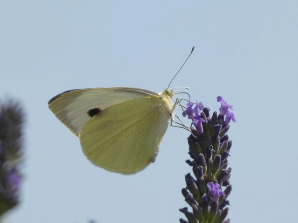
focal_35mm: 440
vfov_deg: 3.4
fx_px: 3788
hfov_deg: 4.5
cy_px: 112
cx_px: 149
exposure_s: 1/500
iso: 80
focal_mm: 78.8
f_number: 5.6
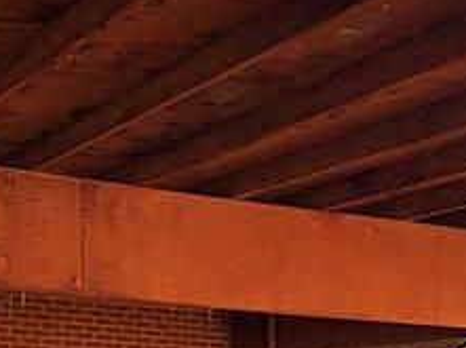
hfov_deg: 25.2
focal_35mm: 65
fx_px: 874
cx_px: -160
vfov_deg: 20.5
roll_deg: -1.1
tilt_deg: +0.3
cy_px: 460
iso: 40
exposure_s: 1/631
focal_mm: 2.22
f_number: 2.2
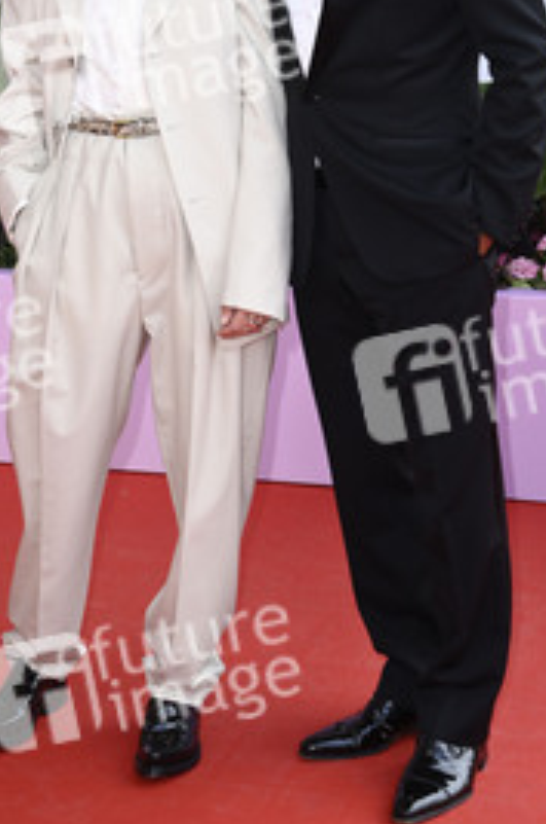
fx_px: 1987
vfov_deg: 23.2
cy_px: 216
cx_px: 231
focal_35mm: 87
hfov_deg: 15.6
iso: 640
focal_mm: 58
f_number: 6.3
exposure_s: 1/250
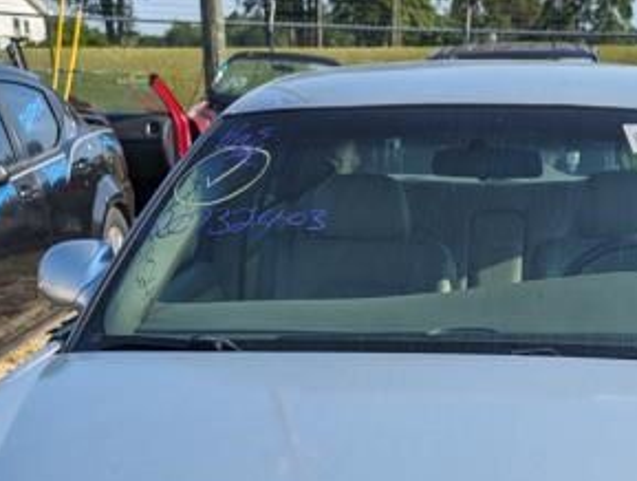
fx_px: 1217
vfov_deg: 20.1
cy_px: 660
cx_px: 401
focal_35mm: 66
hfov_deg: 29.2
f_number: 1.68
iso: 21
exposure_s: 1/1572
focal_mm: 6.9
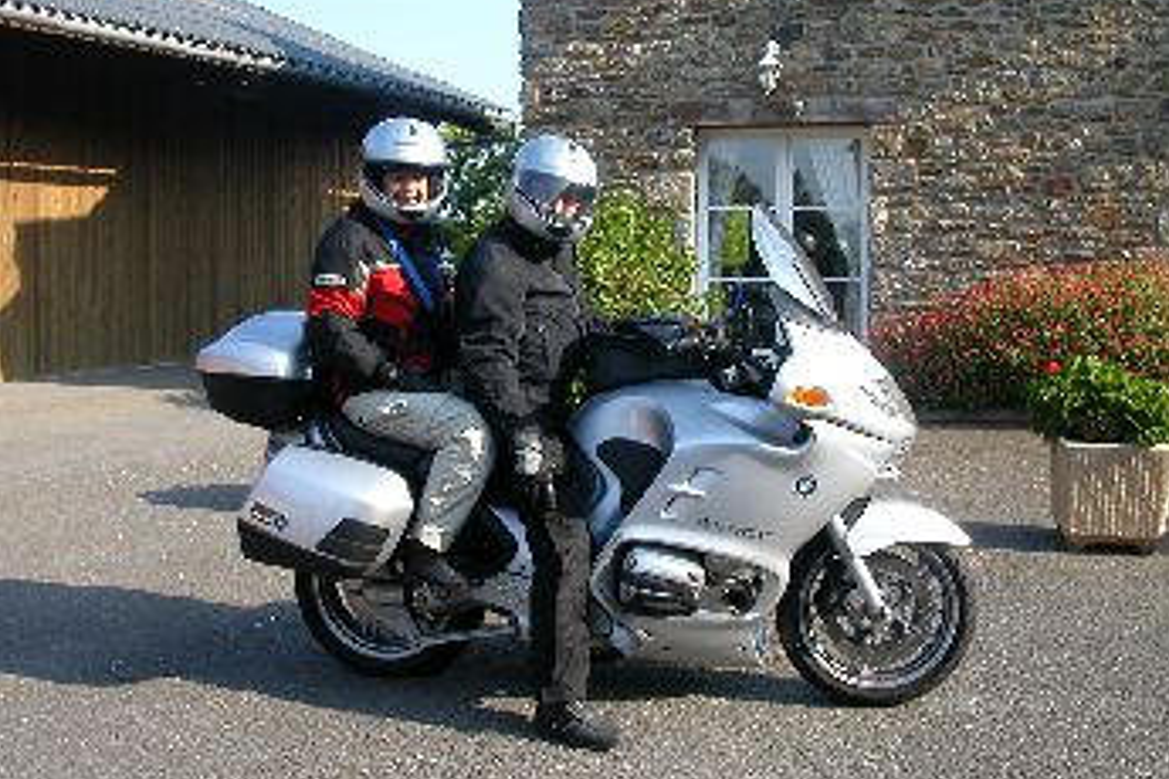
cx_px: 590
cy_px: 393
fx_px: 1266
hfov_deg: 49.6
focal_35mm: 39
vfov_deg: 34.2
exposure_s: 1/229
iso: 100
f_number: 4.5
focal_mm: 5.6
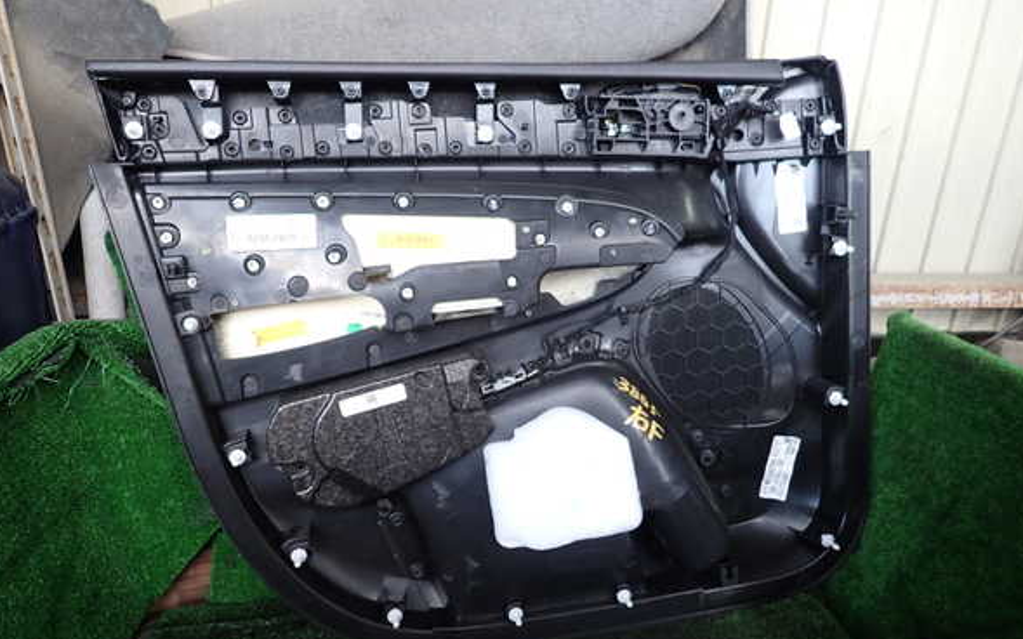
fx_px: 753
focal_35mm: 27
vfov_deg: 46.0
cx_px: 509
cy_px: 320
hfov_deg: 68.4
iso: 125
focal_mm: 4.5
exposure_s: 1/60
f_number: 2
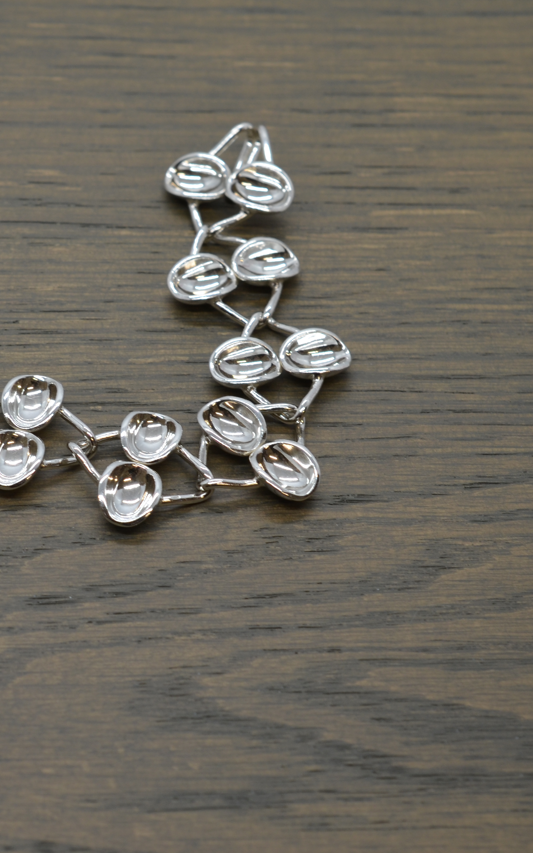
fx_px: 2162
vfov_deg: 22.3
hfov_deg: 14.0
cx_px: 89
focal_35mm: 93
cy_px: 424
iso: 200
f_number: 8
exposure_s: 1/60
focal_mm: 40
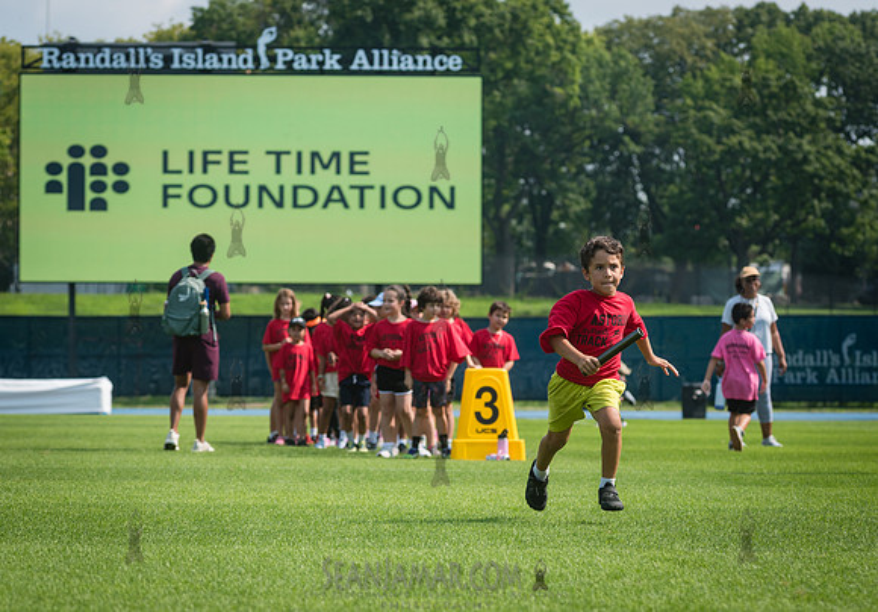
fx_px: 4462
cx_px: 471
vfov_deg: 7.8
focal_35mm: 180
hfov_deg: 11.2
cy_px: 356
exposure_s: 1/500
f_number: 5.6
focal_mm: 145
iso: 160
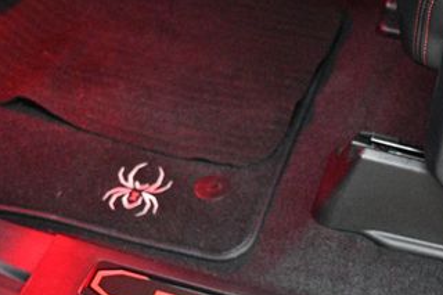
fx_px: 812
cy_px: 183
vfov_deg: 20.6
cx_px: 220
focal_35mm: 66
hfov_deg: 30.5
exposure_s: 1/60
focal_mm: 22
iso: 5600
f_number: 3.5
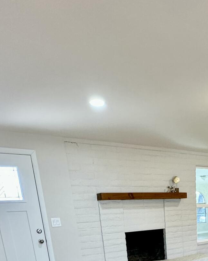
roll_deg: +2.4
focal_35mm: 34
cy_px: 281
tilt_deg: -15.9
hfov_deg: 40.6
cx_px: 180
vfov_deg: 42.6
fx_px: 262
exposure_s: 1/120
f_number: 2.2
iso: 200
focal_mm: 2.22
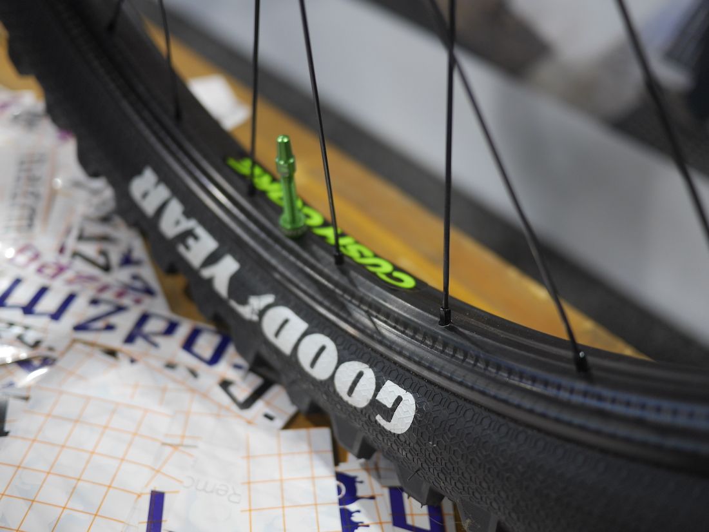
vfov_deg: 36.0
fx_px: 819
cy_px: 266
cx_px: 354
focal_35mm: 40
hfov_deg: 46.8
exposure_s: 1/60
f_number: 1.7
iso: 400
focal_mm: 20
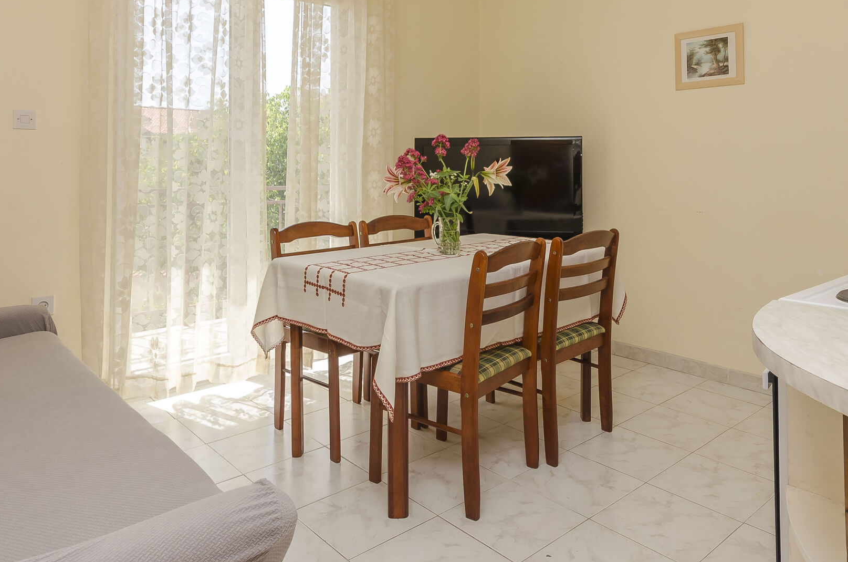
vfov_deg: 47.8
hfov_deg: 69.5
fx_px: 611
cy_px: 152
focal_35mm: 26
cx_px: 445
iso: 100
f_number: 8
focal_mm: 10
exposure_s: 1/125
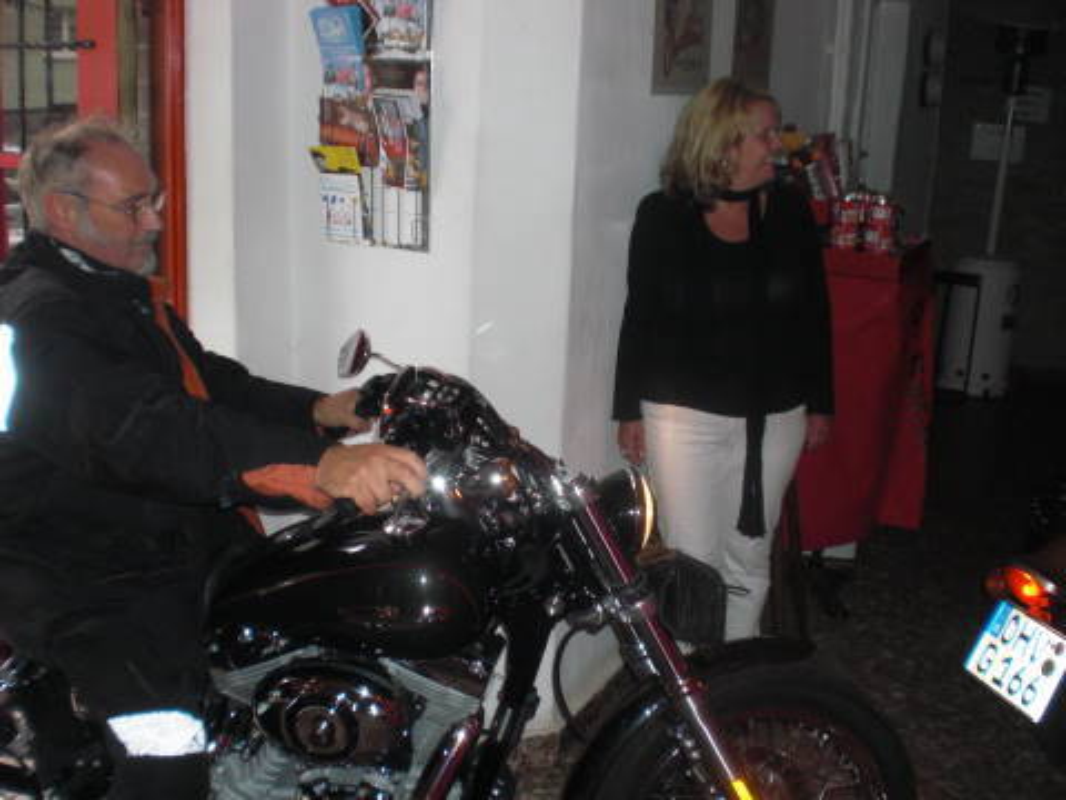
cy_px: 400
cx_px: 533
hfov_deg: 49.0
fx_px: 1170
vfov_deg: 37.7
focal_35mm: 38
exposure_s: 1/60
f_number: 3.1
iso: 200
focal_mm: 6.3
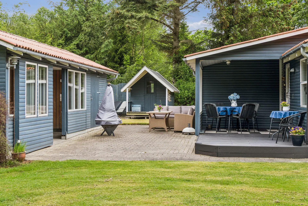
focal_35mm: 54
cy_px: 103
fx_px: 462
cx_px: 154
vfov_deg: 25.1
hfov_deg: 36.9
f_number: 5.6
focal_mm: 36
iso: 100
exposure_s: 1/50
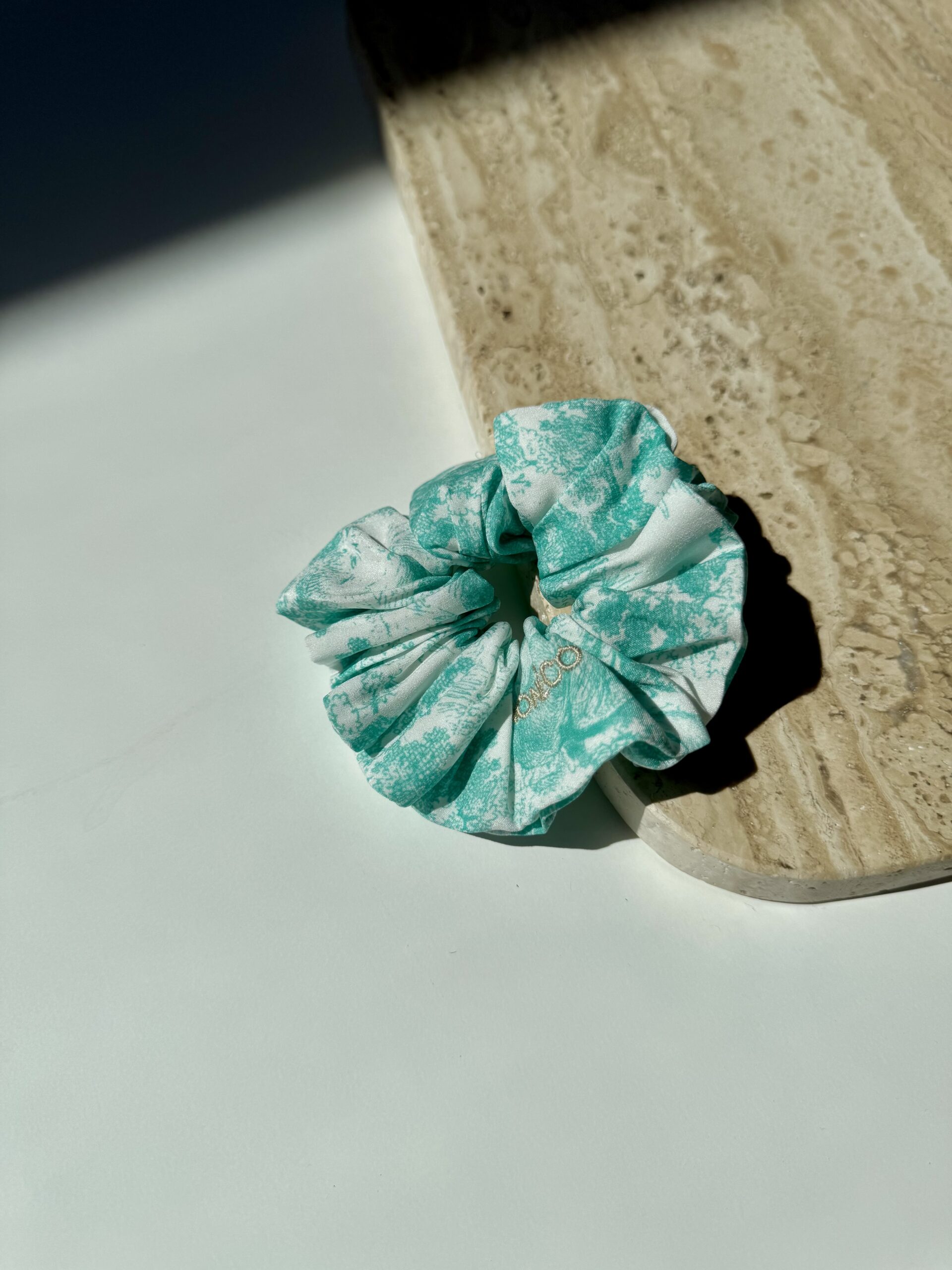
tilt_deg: -58.5
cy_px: 635
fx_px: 880
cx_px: 476
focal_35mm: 24
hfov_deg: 56.8
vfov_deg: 71.6
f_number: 1.78
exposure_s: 1/3597
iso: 80
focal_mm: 6.76
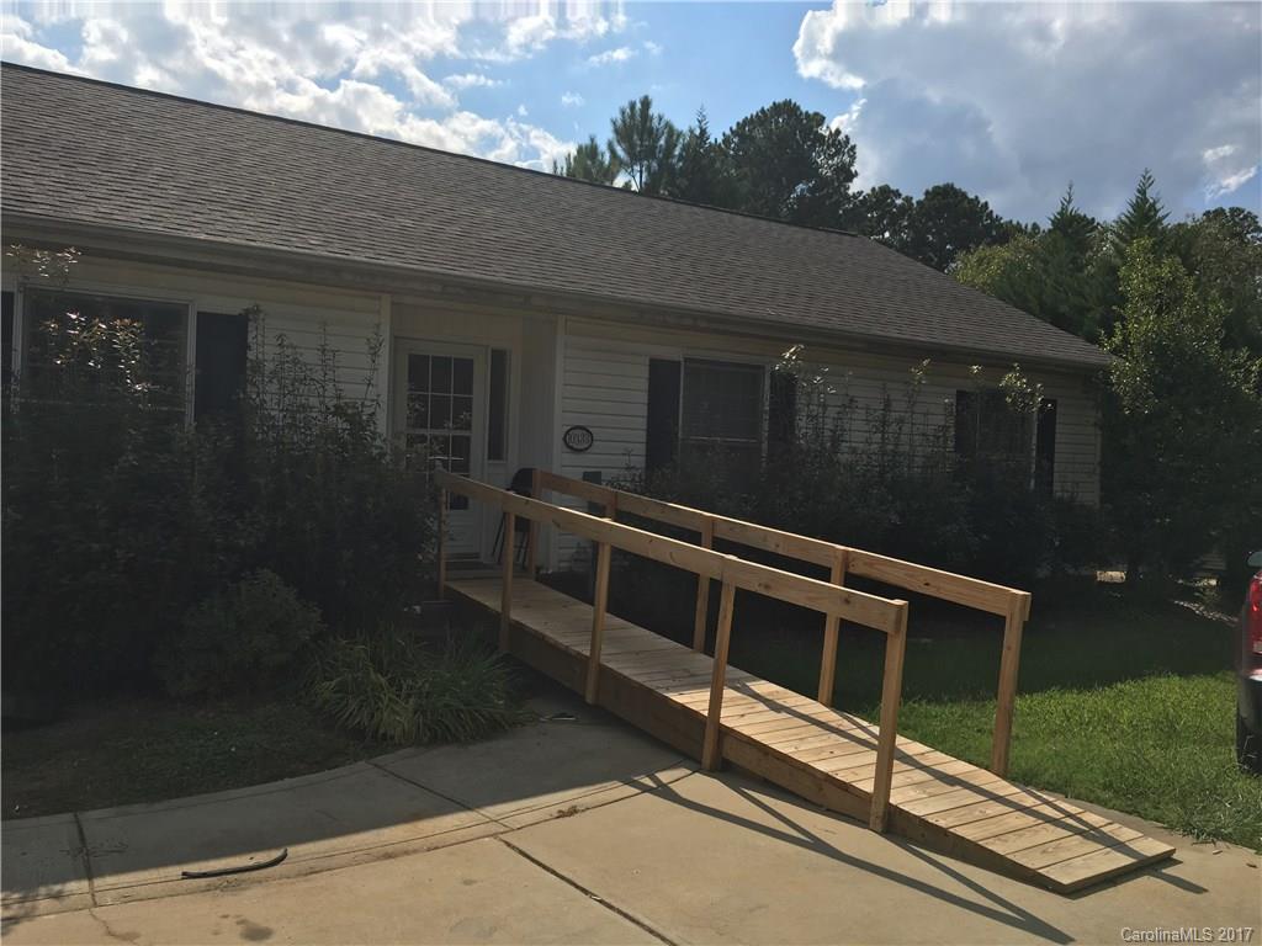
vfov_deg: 48.2
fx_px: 1057
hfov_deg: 61.7
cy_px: 473
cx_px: 631
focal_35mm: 29
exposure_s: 1/2653
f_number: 2.2
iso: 25
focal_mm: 4.15
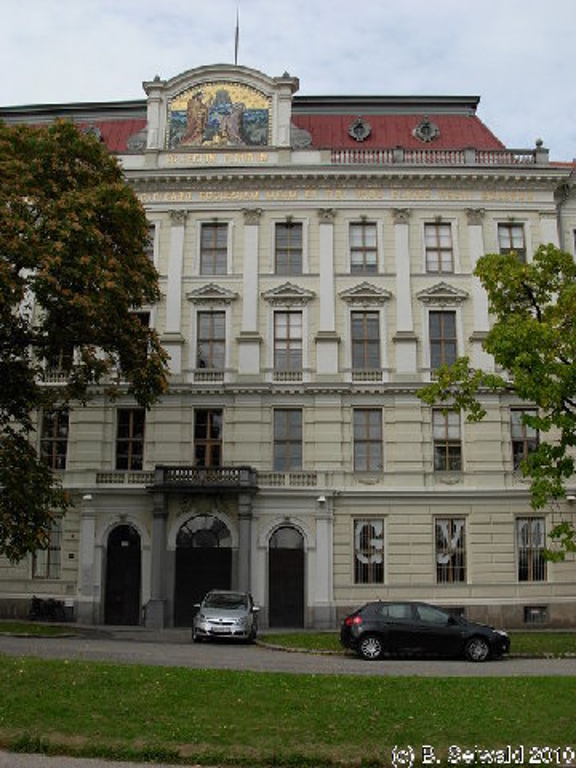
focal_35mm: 38
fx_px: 843
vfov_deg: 49.0
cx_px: 288
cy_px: 384
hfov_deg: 37.7
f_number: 4.9
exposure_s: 1/430
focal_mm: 6.3
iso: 79
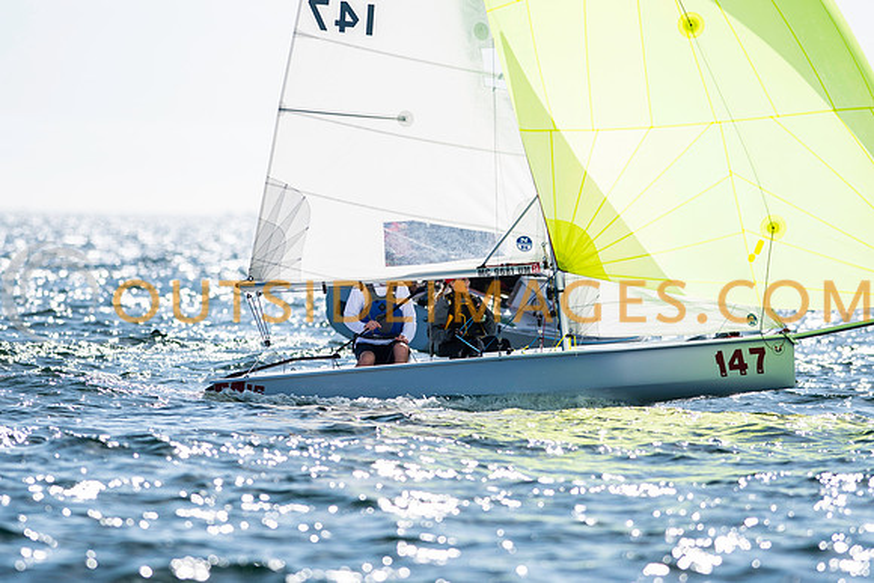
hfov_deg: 4.5
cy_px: 292
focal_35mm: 462
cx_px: 437
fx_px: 11208
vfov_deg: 3.0
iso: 200
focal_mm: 300
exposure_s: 1/3200
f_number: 5
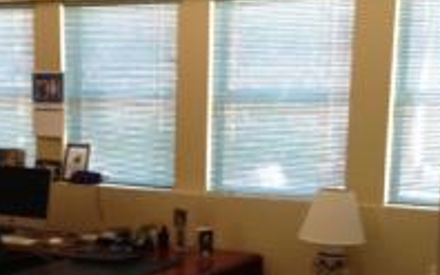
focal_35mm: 79
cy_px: 238
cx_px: 136
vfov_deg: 16.4
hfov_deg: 25.9
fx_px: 948
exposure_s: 1/24
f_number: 2.4
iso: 64
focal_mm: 3.3
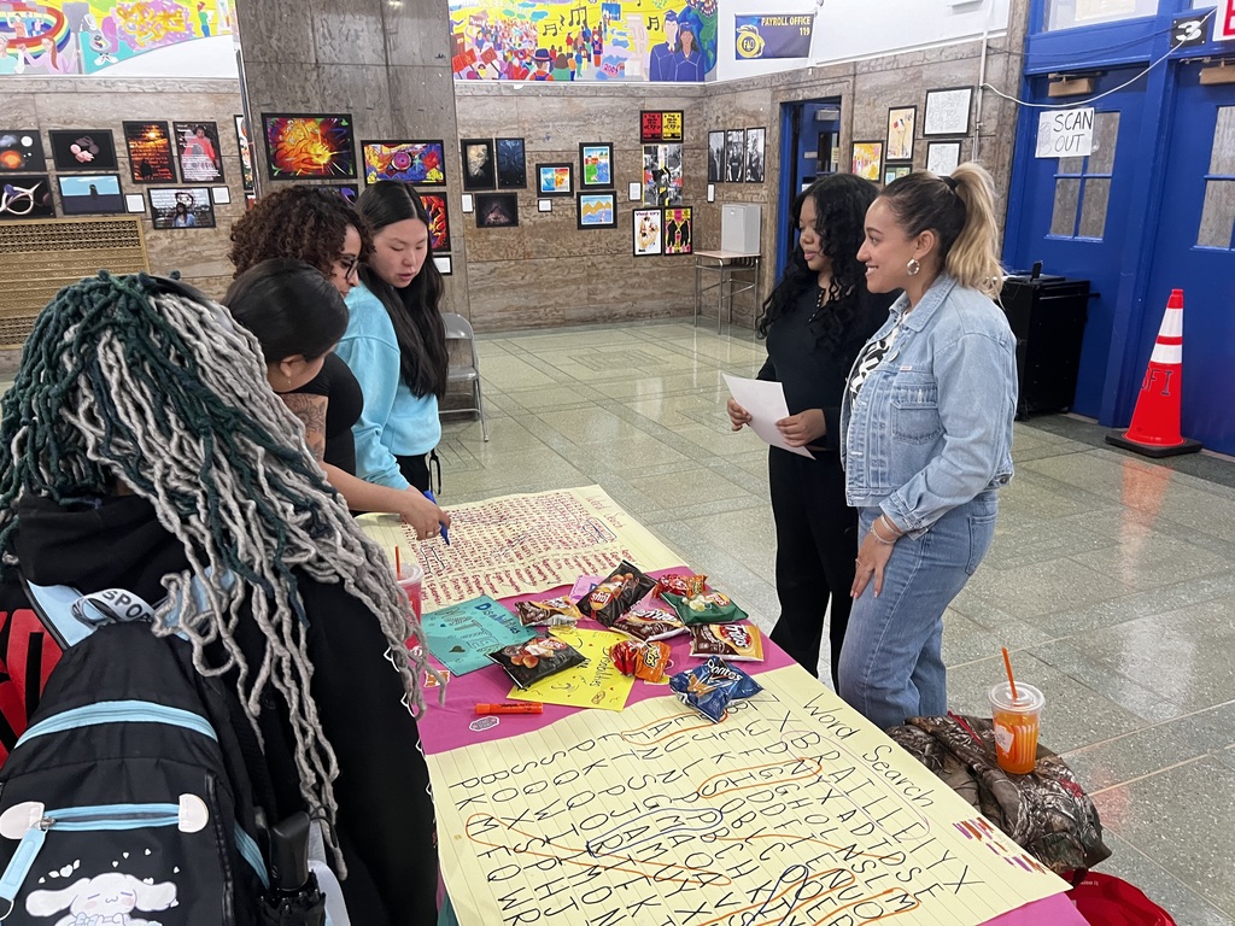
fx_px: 928
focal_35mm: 26
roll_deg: +1.2
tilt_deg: -16.9
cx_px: 618
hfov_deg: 67.3
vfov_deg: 53.1
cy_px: 463
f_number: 1.5
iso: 400
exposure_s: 1/60
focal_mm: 5.7
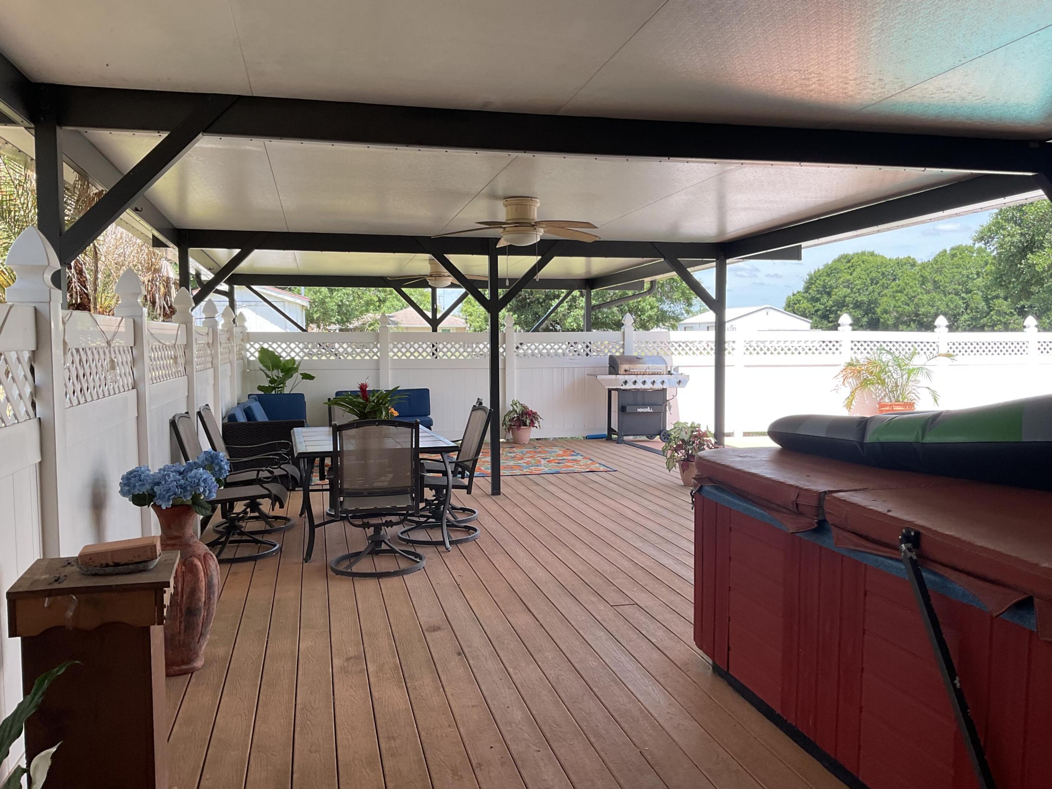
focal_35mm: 29
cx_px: 526
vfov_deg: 48.2
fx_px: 881
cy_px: 394
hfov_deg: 61.7
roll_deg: -2.2
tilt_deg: -3.7
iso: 16
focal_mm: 3
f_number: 1.8
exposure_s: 1/283
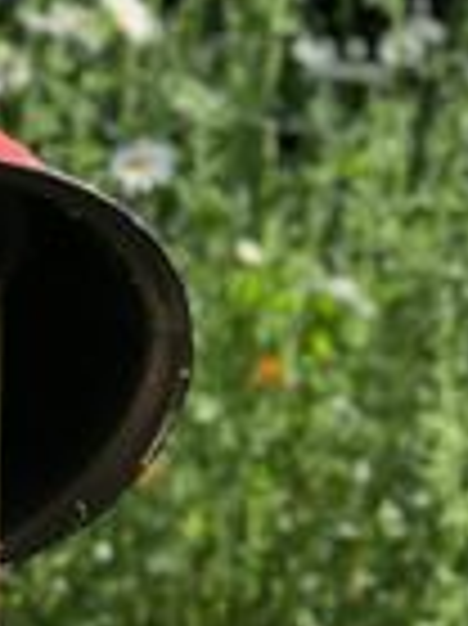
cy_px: 644
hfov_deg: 9.0
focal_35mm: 164
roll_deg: +1.6
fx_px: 2961
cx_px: 0
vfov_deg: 11.9
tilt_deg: -3.1
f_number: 2.8
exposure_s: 1/203
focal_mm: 6.6
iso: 20
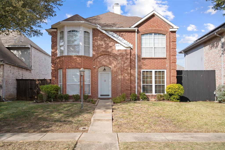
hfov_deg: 60.3
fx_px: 194
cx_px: 112
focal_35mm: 31
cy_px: 75
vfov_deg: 42.3
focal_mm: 31
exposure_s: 1/200
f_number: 7.1
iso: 640
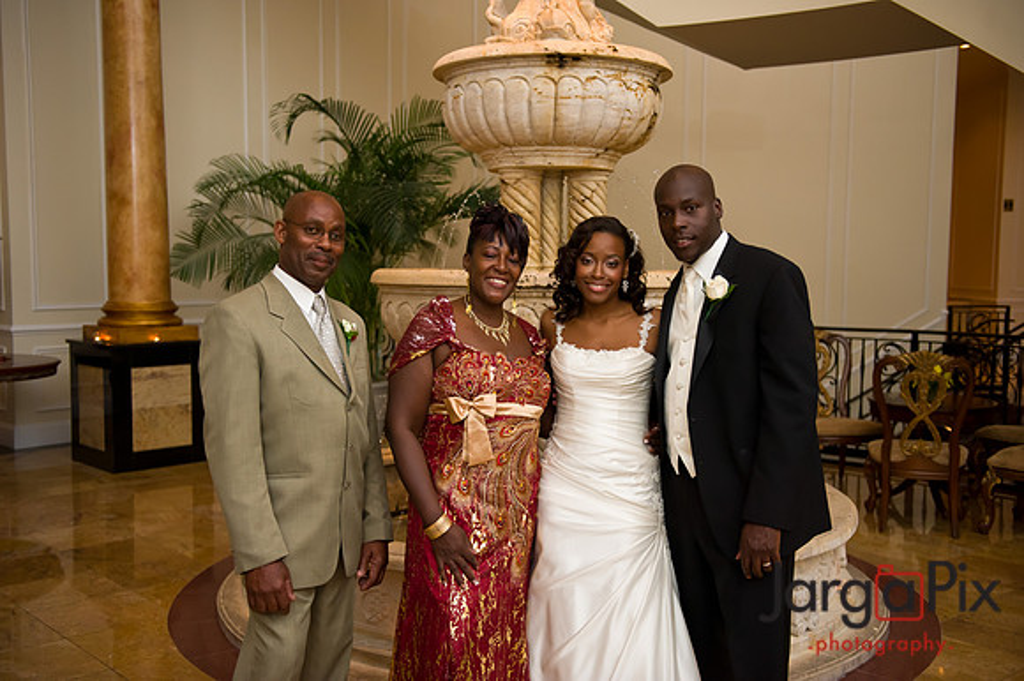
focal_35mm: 38
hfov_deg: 50.7
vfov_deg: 35.0
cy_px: 340
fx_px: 1080
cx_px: 512
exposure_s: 1/125
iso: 1600
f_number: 3.2
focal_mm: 38
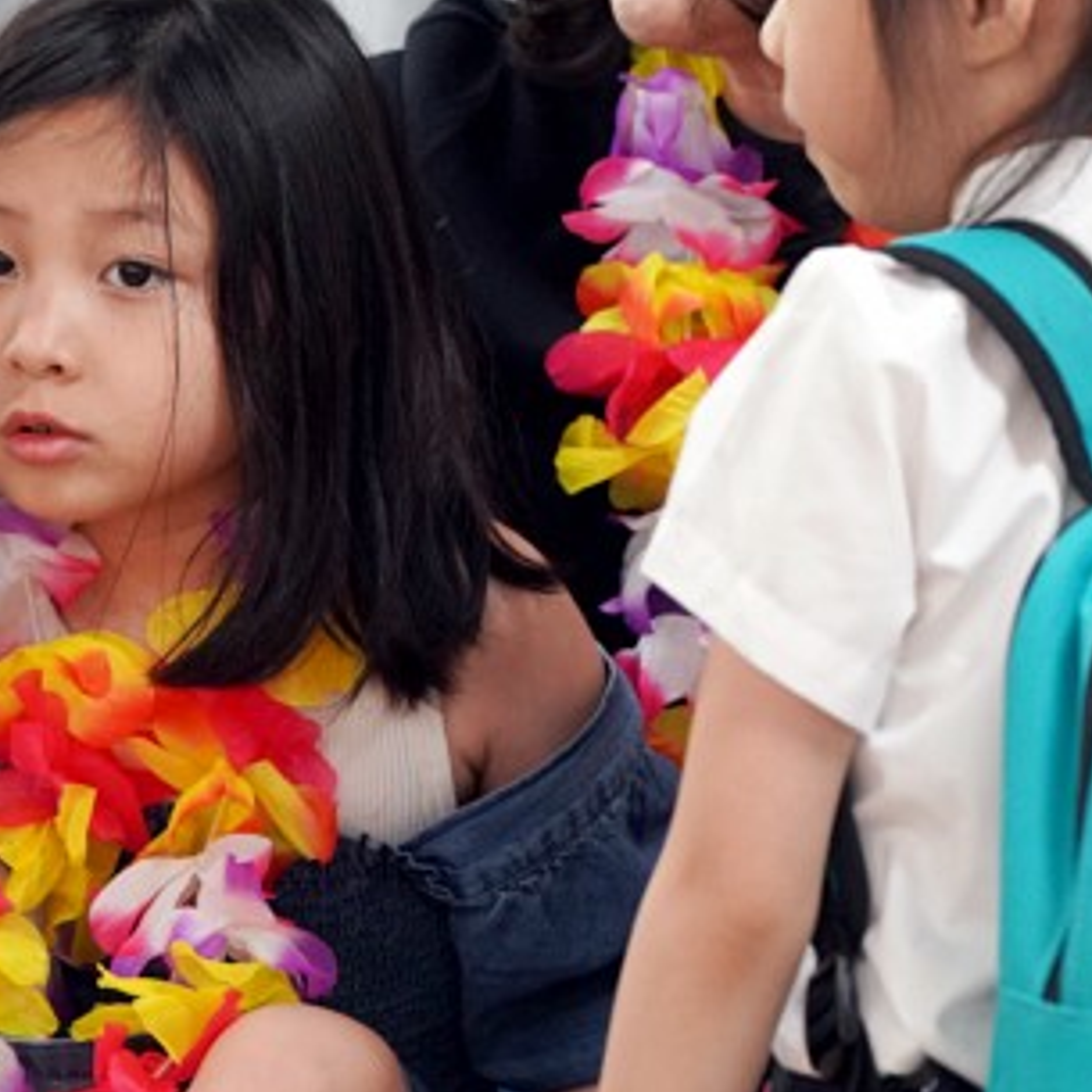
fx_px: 9743
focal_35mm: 273
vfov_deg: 6.4
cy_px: 197
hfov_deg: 6.4
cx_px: 576
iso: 2000
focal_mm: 109
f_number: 4
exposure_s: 1/160
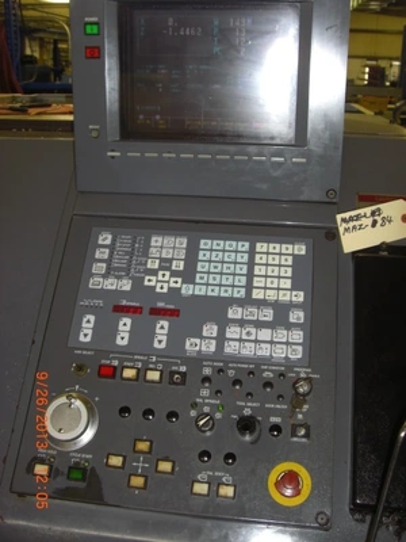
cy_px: 271
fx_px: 594
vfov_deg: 49.0
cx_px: 203
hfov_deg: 37.7
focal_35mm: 38
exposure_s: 1/60
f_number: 2.7
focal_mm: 6.2
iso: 100
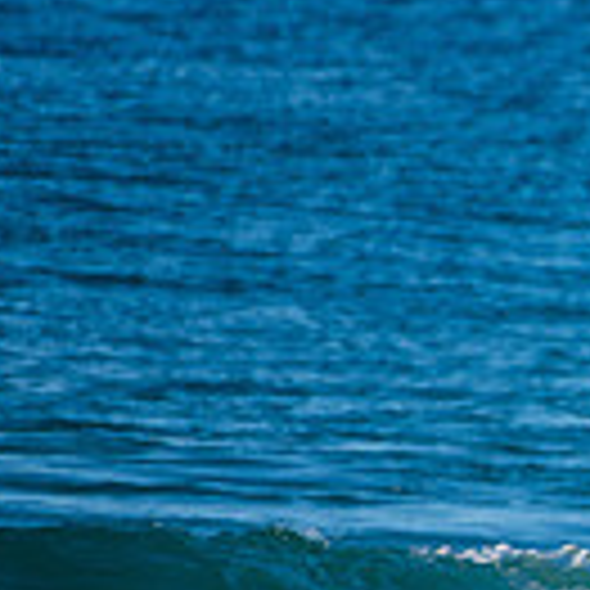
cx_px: 1275
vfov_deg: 0.6
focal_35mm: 2815
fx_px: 54282
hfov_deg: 0.6
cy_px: 655
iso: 250
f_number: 5.6
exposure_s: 1/1250
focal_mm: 500
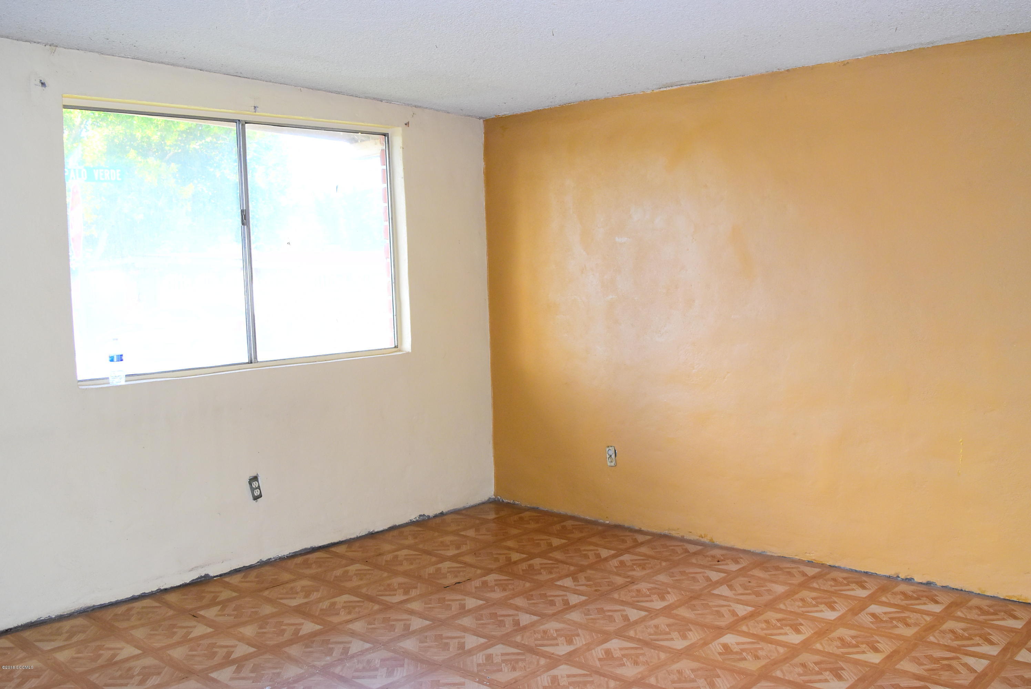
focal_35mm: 34
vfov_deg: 38.4
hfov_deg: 55.1
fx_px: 989
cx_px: 516
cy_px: 344
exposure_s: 1/125
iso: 800
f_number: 5.6
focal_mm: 23
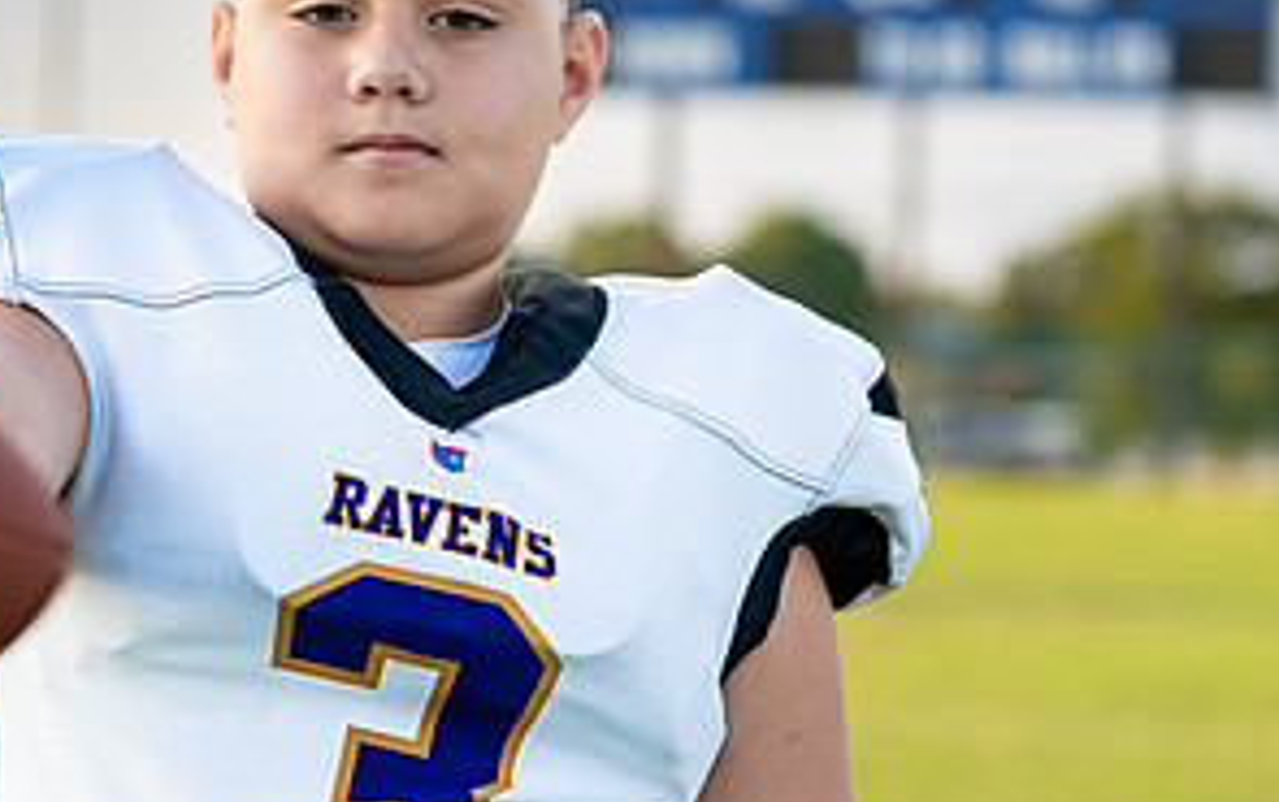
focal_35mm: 126
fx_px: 4396
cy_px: 415
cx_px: 482
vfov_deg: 10.4
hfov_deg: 16.5
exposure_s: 1/500
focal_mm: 50
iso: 100
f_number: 2
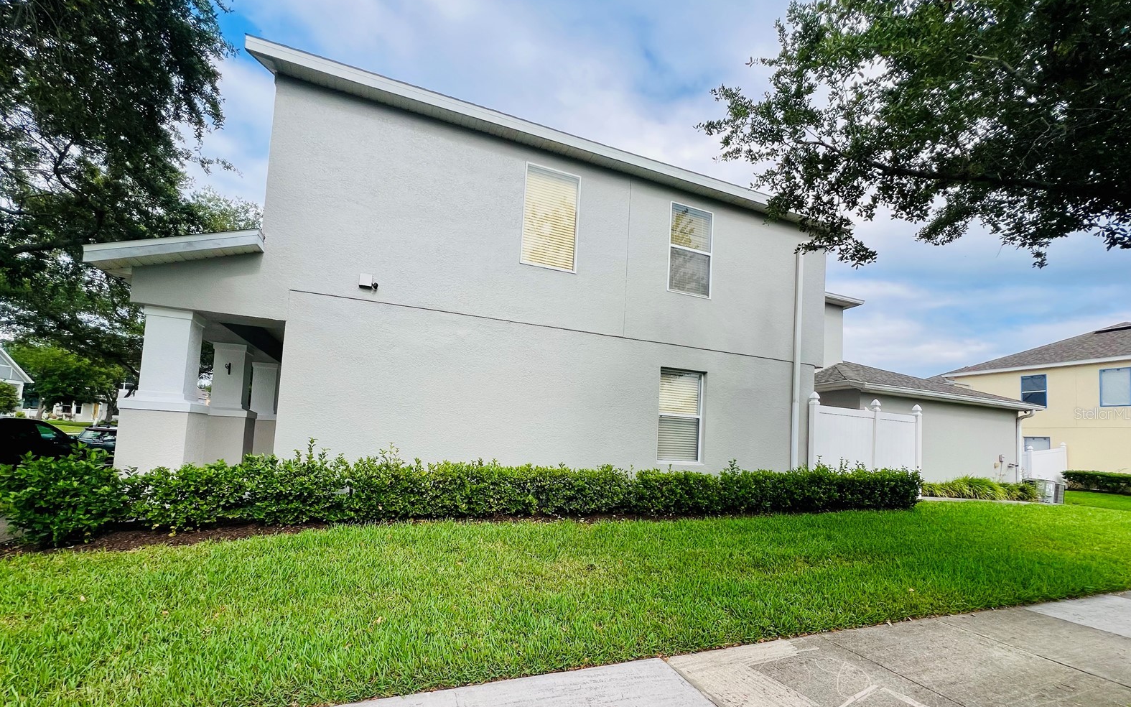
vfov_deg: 78.0
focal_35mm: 14
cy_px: 413
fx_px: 431
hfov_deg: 105.3
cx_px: 567
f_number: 1.8
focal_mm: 1.57
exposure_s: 1/847
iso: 32
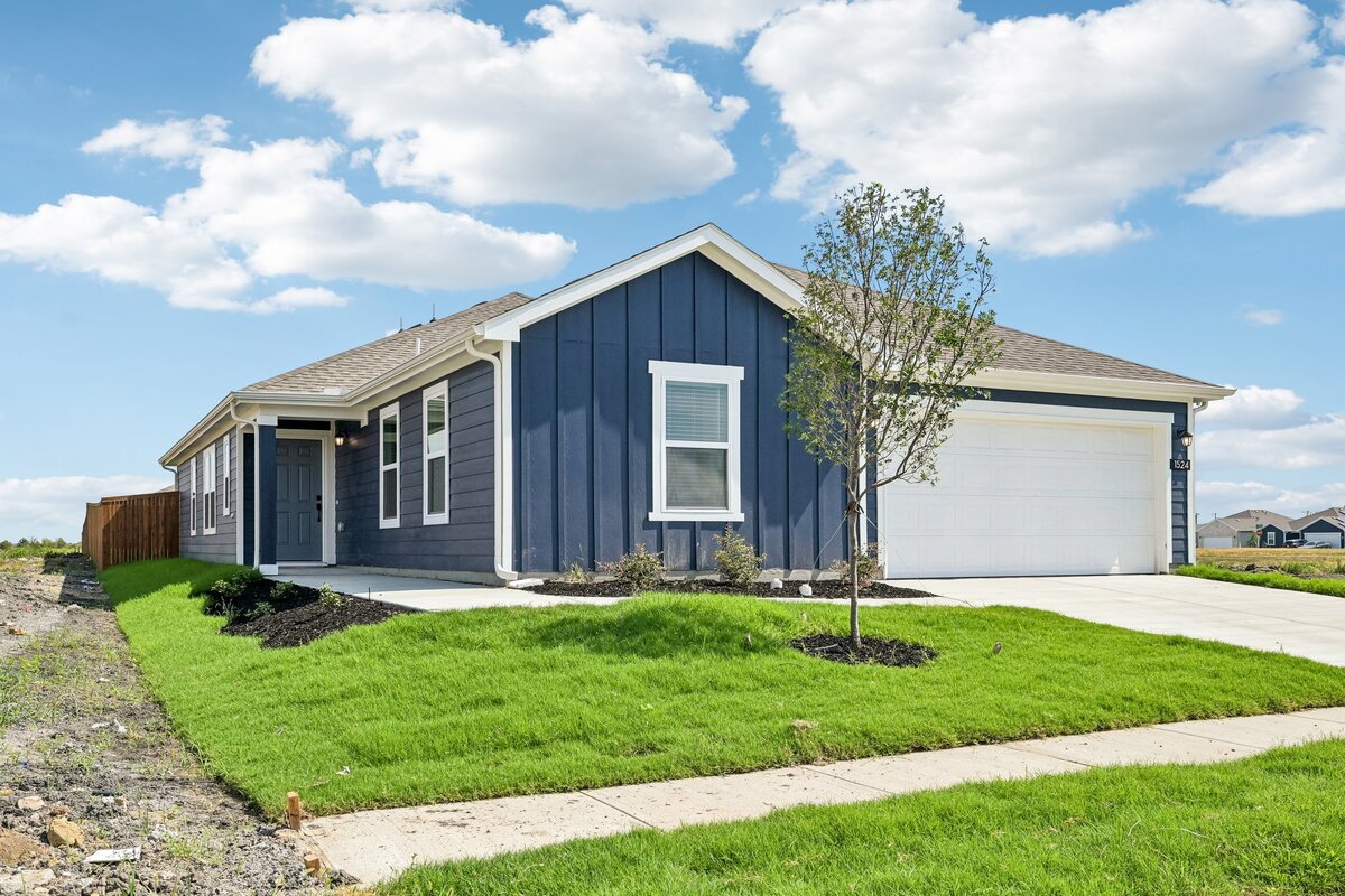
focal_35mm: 30
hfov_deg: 61.9
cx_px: 672
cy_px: 448
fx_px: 1121
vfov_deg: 43.6
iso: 400
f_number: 8
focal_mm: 30
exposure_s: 1/1600
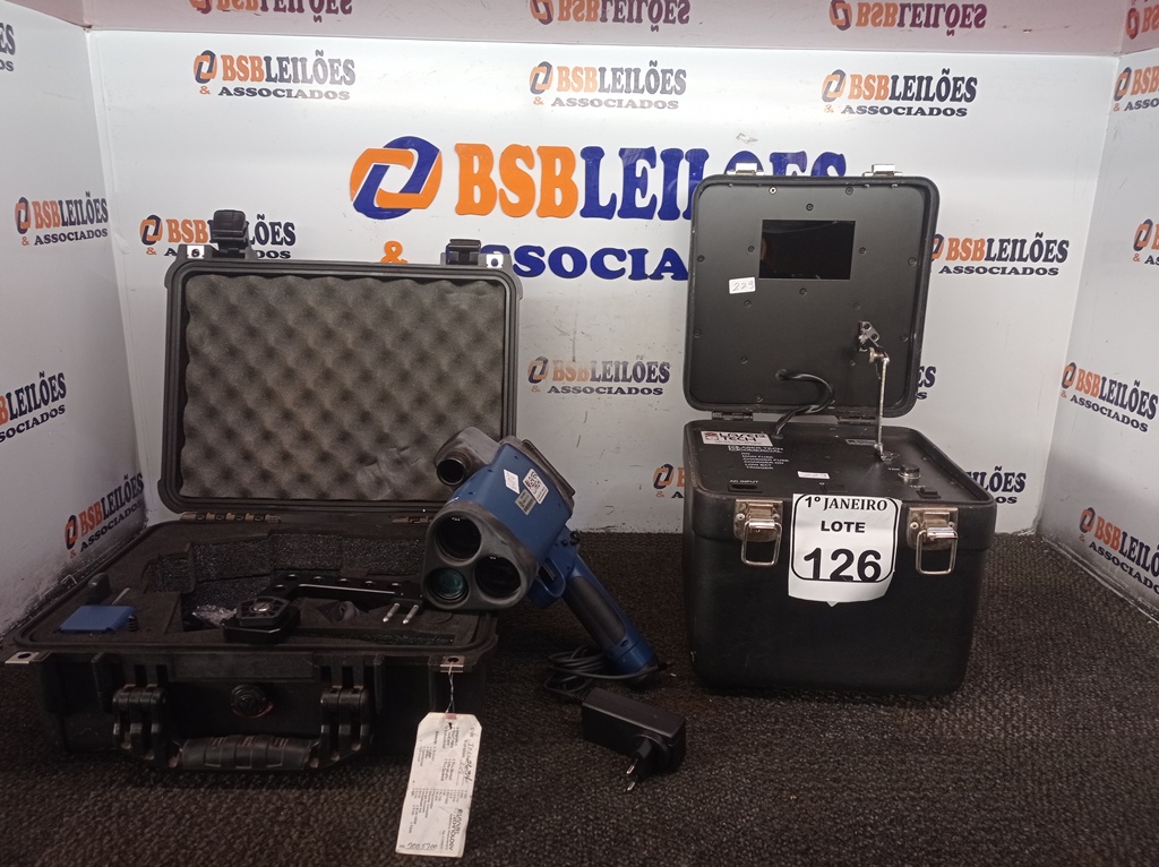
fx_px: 937
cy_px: 434
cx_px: 580
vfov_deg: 49.7
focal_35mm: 28
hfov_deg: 63.5
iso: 124
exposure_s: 1/60
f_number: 1.79
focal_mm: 4.7
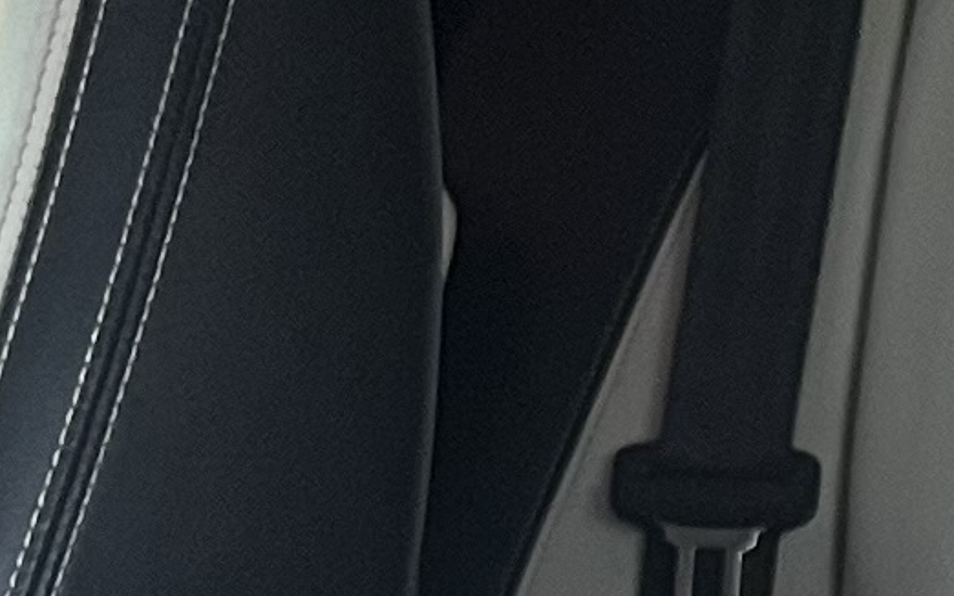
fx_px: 5537
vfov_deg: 6.1
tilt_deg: -16.6
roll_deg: +3.1
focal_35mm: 213
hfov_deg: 9.7
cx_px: 1087
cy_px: 676
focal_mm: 5.7
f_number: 1.5
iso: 125
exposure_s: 1/82
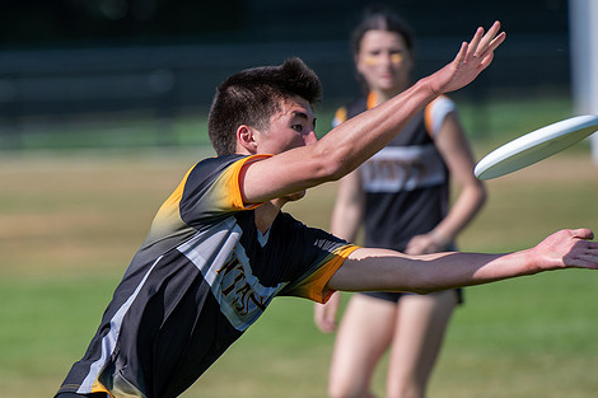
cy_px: 248
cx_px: 162
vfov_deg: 2.8
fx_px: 8037
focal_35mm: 484
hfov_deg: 4.3
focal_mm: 200
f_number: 3.2
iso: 140
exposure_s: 1/1600
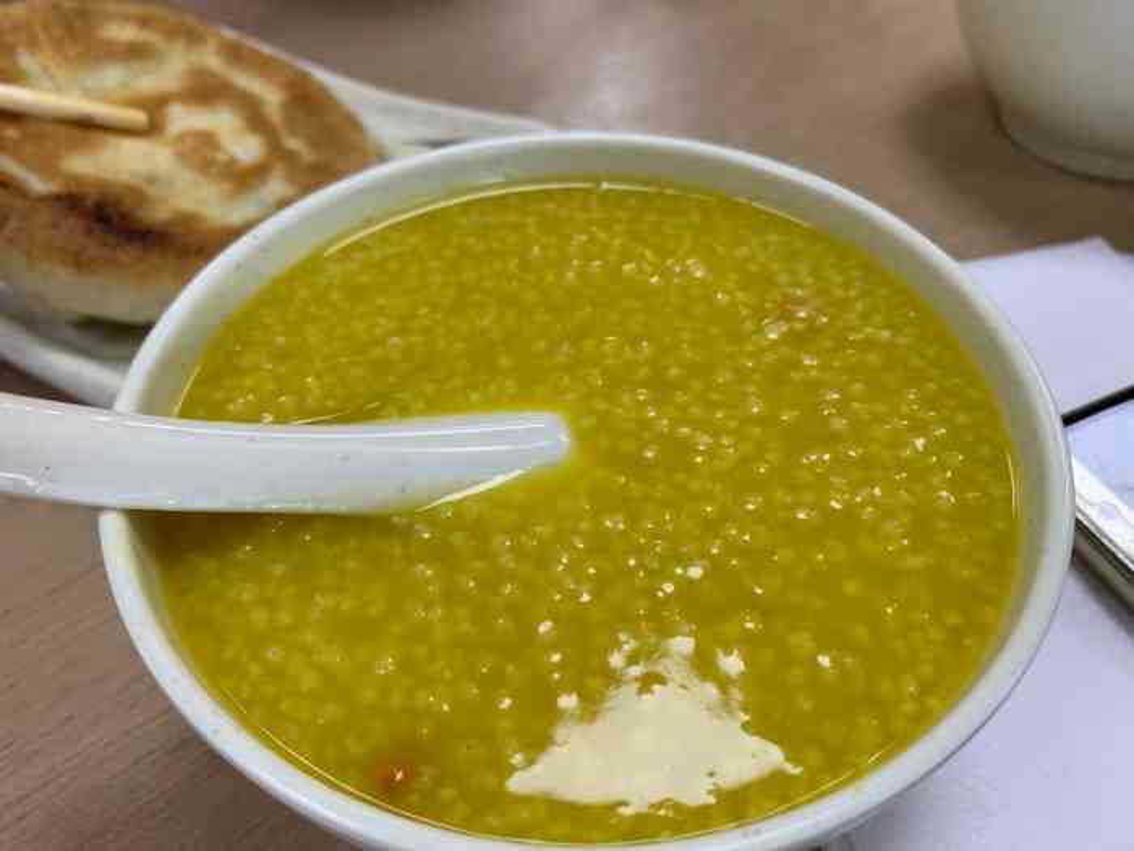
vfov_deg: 53.1
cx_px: 567
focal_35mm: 26
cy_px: 426
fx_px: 852
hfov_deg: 67.3
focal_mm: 4.25
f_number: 1.8
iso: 100
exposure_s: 1/108
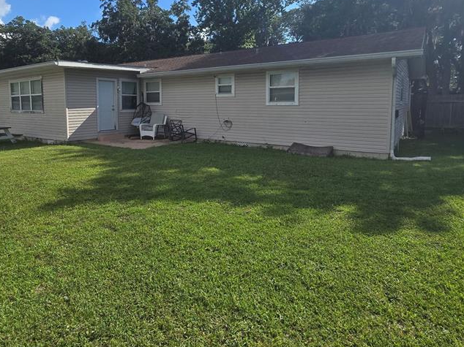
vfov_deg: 62.5
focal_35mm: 21
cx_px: 204
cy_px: 129
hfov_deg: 78.7
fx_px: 281
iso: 50
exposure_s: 1/2586
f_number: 2.2
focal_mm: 2.2
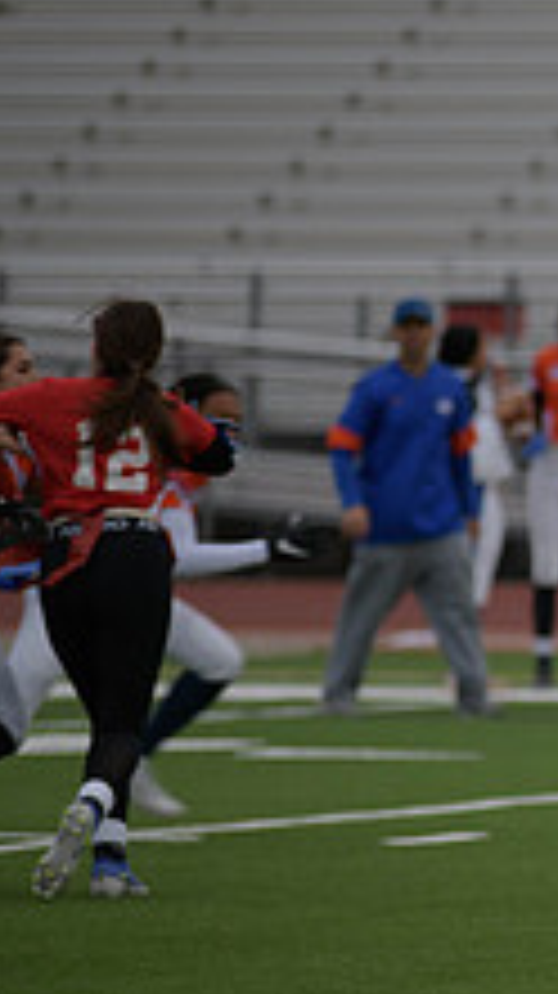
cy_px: 600
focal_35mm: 454
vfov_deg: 4.8
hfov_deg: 2.7
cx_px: 1107
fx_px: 11965
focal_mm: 165
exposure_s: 1/200
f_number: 2.8
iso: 160
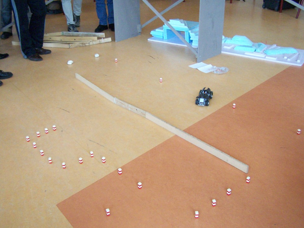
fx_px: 360
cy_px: 119
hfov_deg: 45.8
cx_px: 152
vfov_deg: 35.1
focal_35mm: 41
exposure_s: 1/250
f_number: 2.8
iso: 400
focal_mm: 6.3
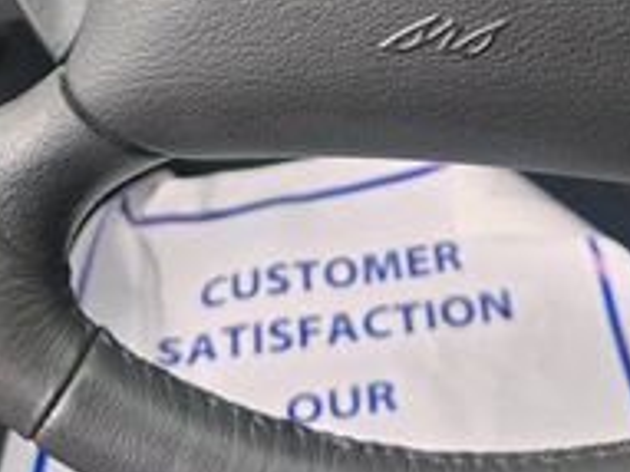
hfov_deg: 25.3
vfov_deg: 17.8
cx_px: 386
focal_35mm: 77
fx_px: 1400
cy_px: -149
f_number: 1.7
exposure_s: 1/180
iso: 100
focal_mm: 6.3
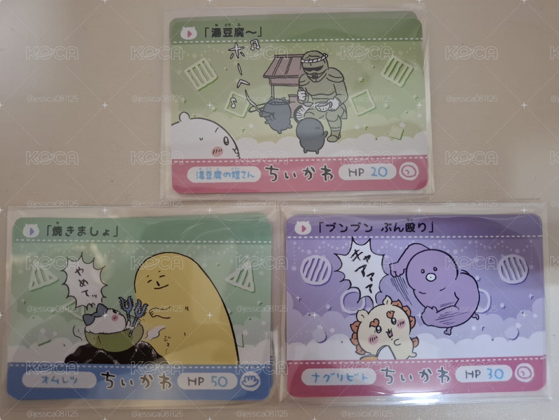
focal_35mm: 23
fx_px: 371
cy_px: 210
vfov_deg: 58.9
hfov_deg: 73.9
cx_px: 280
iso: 500
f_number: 1.8
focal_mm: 5.54
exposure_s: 1/24
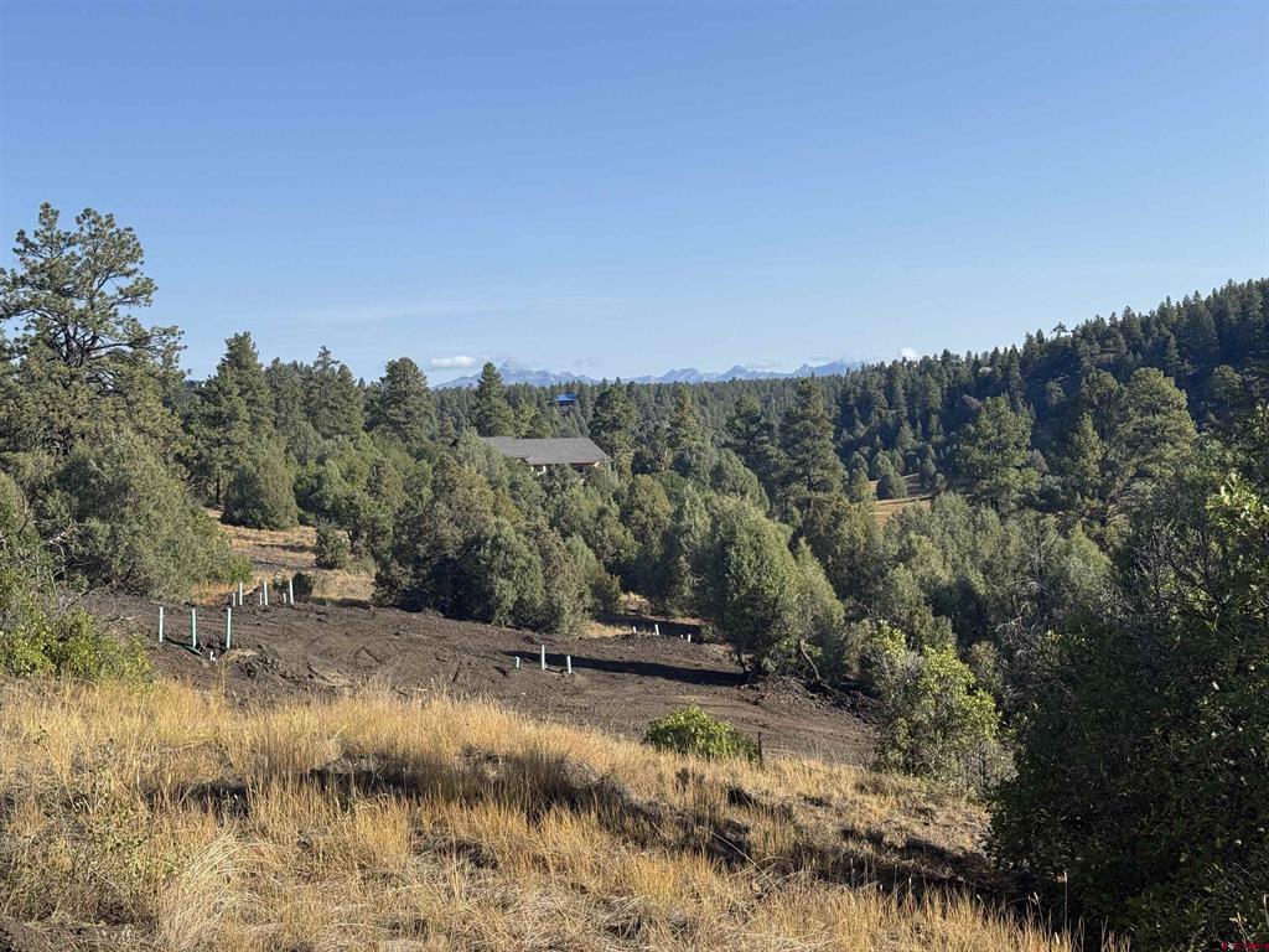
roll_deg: +1.3
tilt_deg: -0.2
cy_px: 476
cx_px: 634
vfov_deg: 30.3
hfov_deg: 39.7
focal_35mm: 48
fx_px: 1760
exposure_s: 1/3378
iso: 64
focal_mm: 6.76
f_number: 1.78
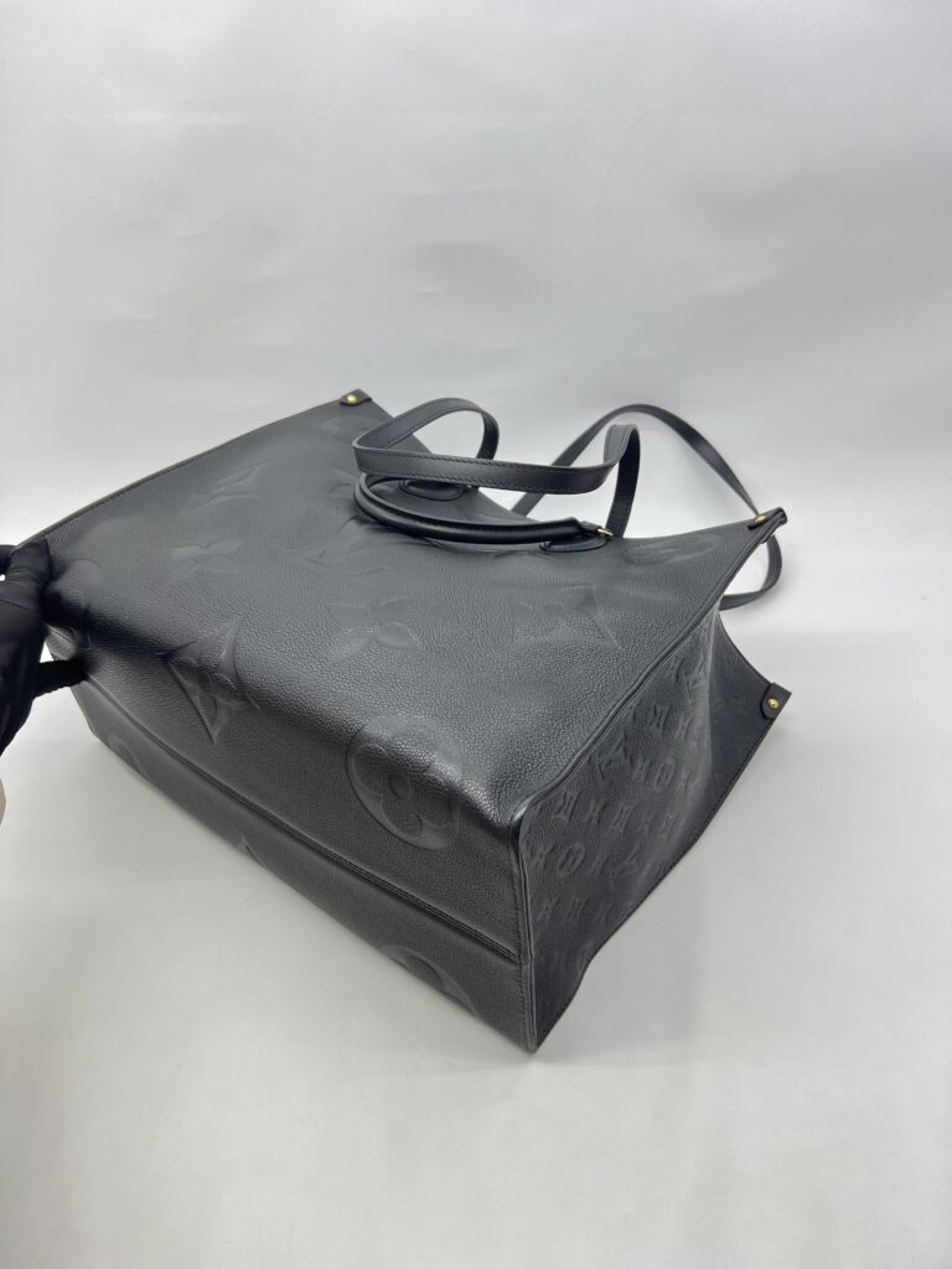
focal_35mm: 26
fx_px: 953
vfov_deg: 67.3
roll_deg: +2.2
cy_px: 634
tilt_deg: -32.7
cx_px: 476
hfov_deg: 53.1
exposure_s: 1/100
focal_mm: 5.7
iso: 40
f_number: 1.5
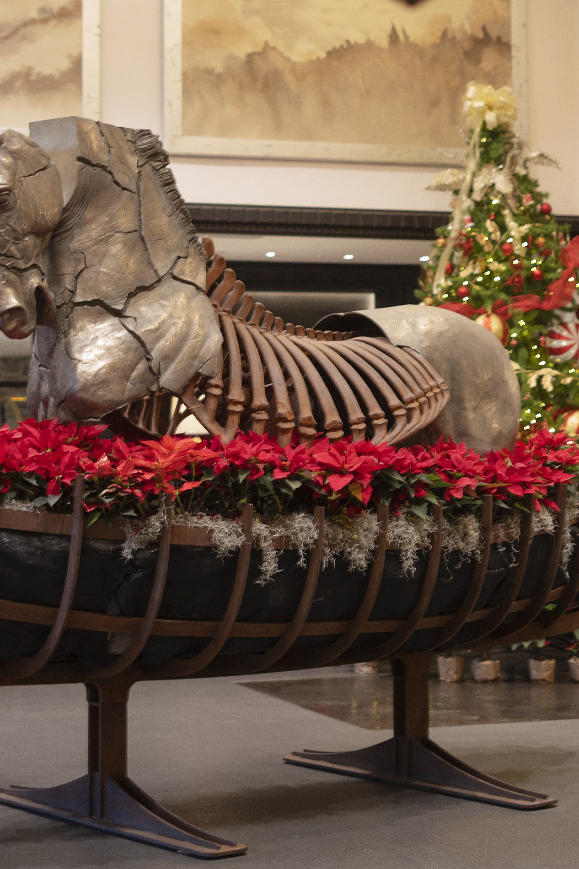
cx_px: 209
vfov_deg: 25.4
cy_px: 240
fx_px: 1906
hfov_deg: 17.2
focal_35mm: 79
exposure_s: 1/10
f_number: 2
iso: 200
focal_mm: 50
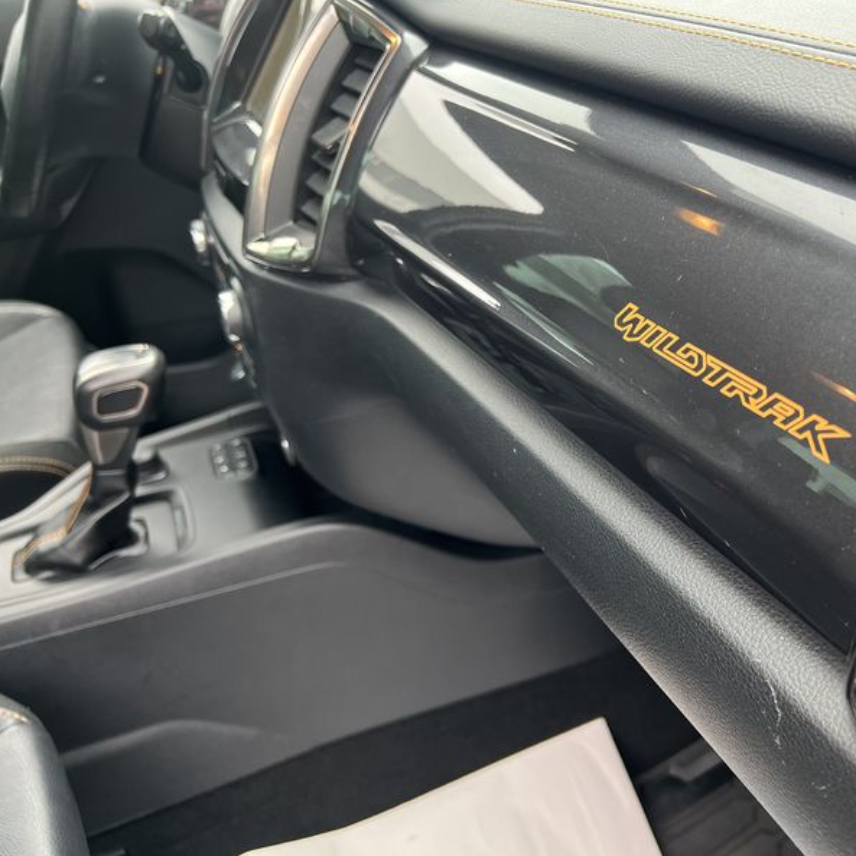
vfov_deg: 52.5
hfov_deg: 51.9
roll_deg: +3.4
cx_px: 541
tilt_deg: -31.0
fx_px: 867
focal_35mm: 31
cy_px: 430
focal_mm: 5.7
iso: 125
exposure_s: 1/119
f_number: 1.5
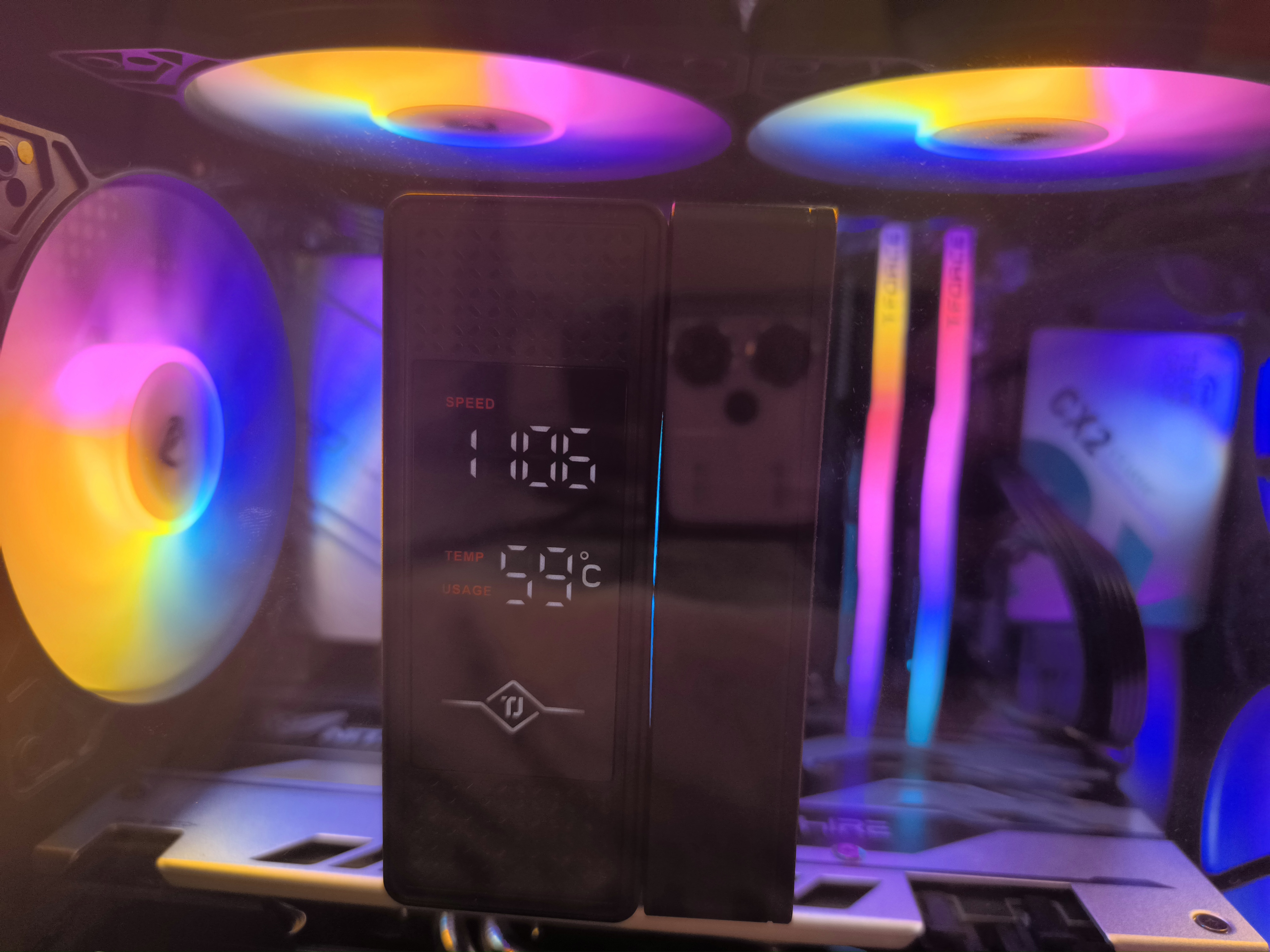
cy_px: 476
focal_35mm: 23
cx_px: 635
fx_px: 844
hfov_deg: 73.9
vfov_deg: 58.9
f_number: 1.65
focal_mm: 6.14
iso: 640
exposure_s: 1/100
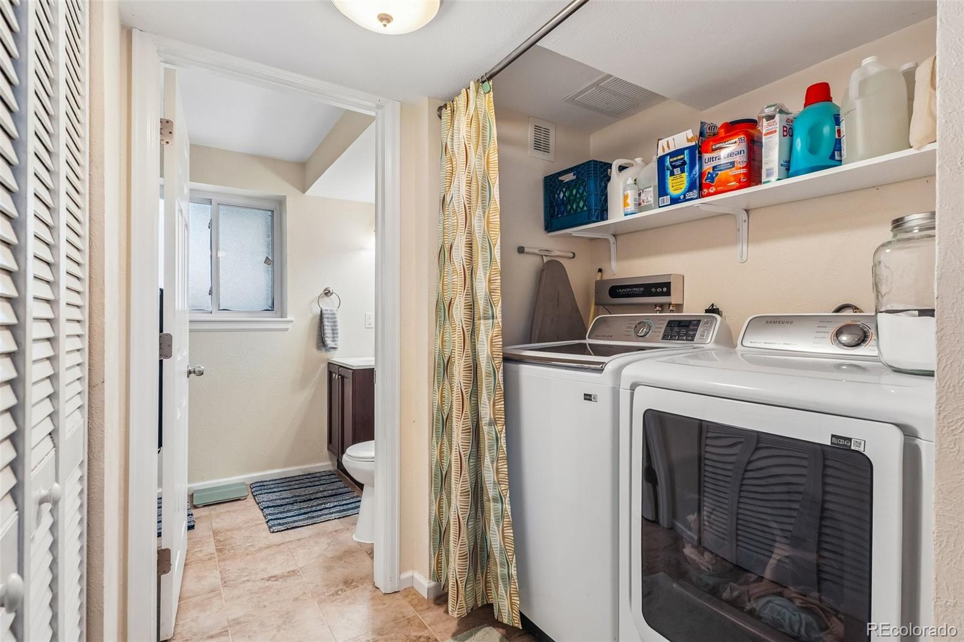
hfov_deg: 95.0
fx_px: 442
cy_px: 321
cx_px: 482
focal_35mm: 16
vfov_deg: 72.0
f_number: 8
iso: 400
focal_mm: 11
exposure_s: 1/30
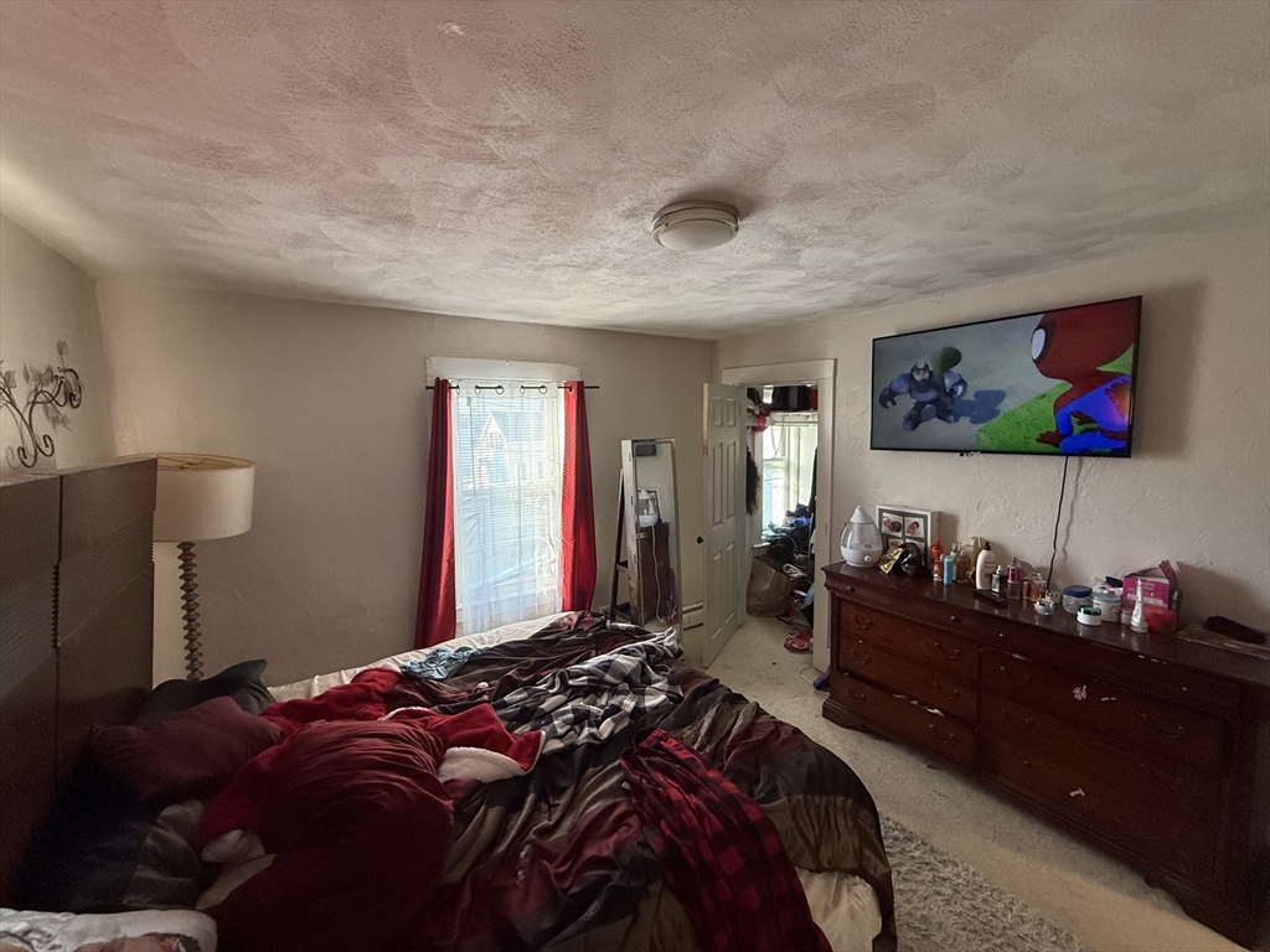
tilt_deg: -5.6
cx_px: 635
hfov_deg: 102.1
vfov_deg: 85.7
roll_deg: +0.7
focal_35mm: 14
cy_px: 476
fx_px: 514
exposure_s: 1/120
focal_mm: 2.22
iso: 320
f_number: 2.2
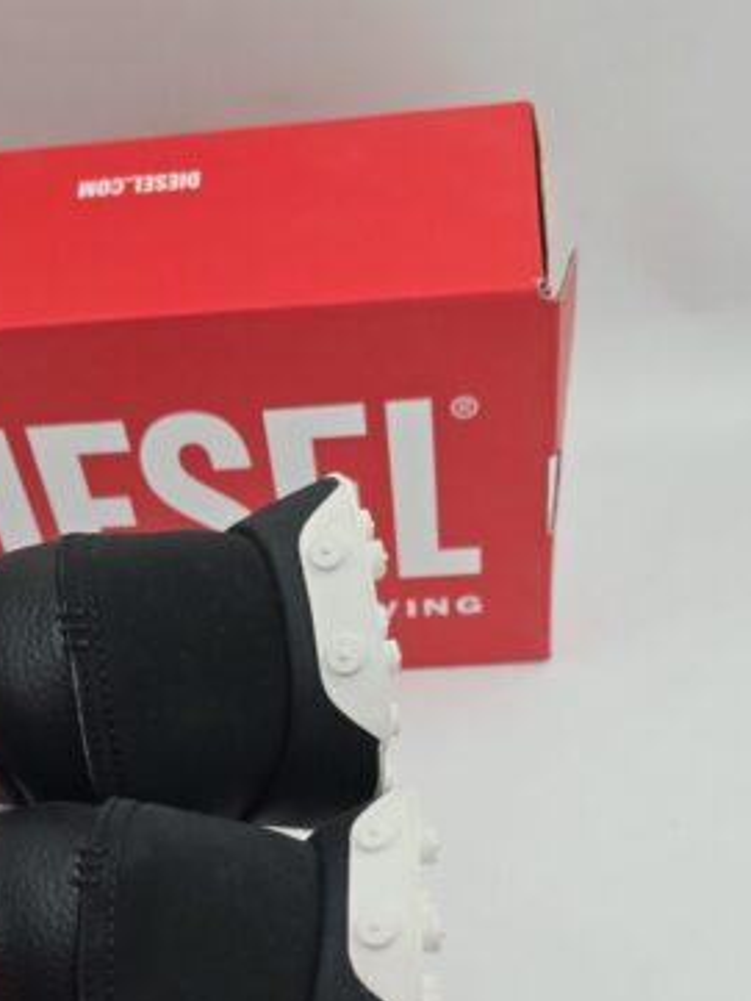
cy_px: 885
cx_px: 302
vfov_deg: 35.5
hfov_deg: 28.5
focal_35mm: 51
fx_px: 1474
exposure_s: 1/180
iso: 20
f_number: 1.7
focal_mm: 6.3
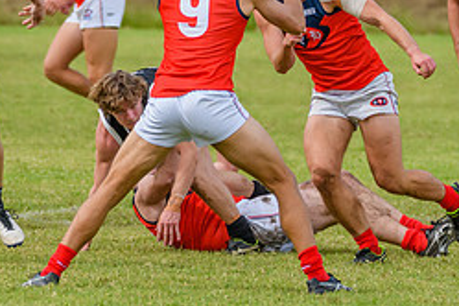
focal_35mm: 1118
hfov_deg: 1.8
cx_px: 350
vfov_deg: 1.2
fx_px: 14253
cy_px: 99
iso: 1000
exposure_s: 1/2000
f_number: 6
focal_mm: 350
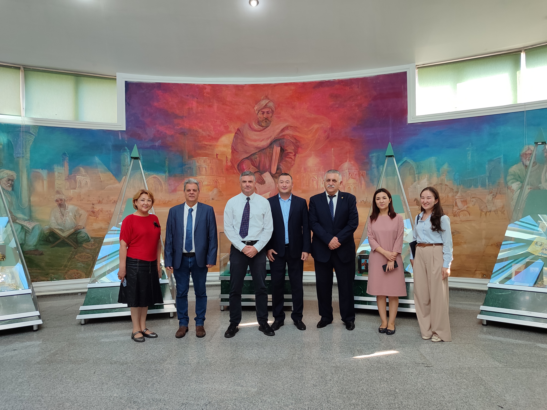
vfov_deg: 54.9
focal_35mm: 25
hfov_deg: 69.4
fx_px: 395
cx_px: 274
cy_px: 205
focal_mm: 5.95
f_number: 1.89
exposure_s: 1/50
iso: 127
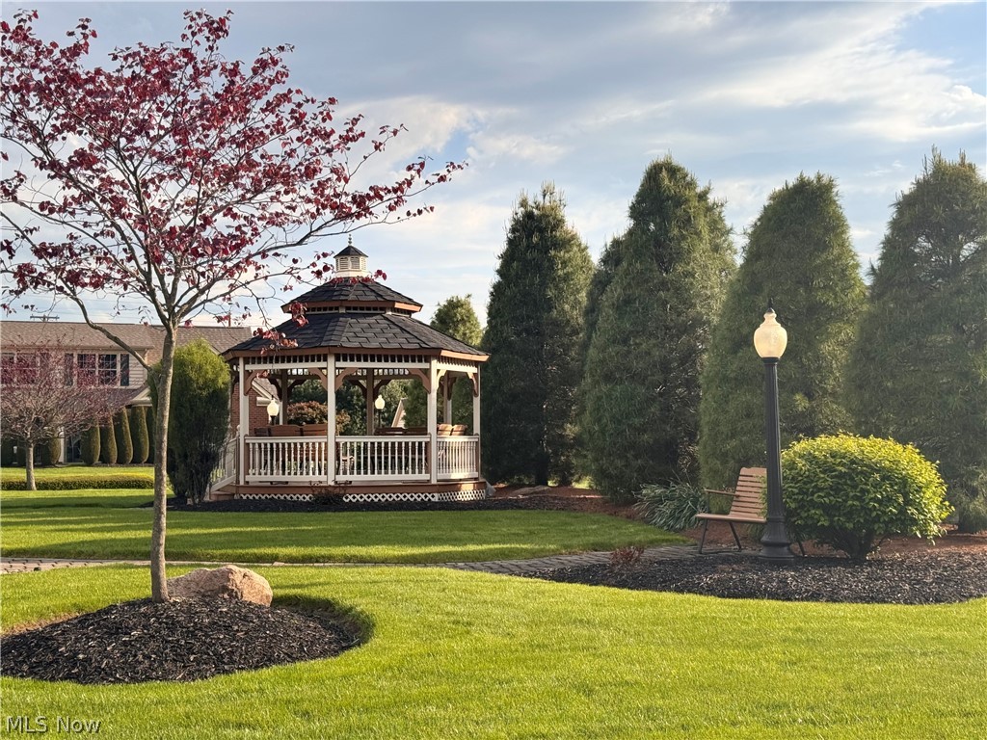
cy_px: 370
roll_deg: +0.1
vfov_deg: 30.3
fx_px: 1369
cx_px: 494
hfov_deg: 39.7
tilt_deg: +2.3
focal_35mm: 48
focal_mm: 6.76
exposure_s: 1/3257
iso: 64
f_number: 1.78
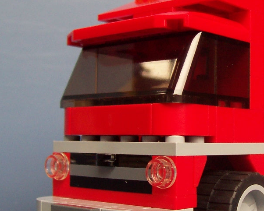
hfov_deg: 25.9
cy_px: 108
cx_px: 210
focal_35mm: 72
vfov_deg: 21.3
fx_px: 563
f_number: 2.8
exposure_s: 1/30
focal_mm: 5.6
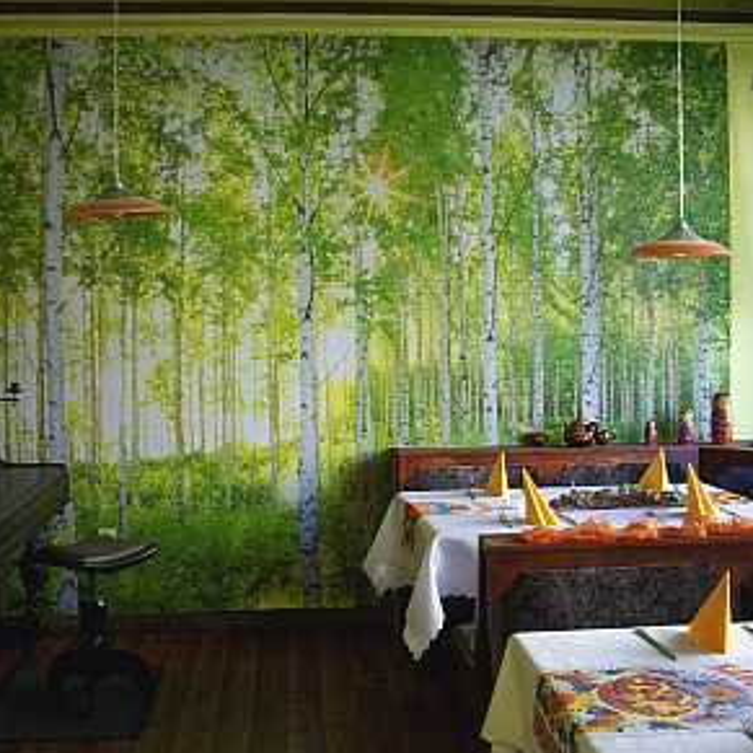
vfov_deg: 37.6
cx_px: 347
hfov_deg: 37.5
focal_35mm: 45
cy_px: 375
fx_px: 1107
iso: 200
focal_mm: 6.2
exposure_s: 1/50
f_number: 2.8
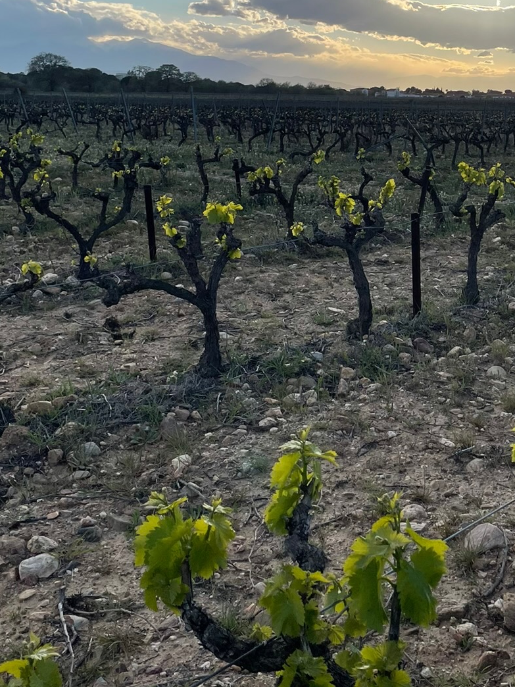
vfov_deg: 36.9
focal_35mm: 51
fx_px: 1012
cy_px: 203
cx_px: 367
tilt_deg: -3.9
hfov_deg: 28.3
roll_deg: -1.9
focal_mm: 4.2
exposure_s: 1/4651
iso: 32
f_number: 1.6
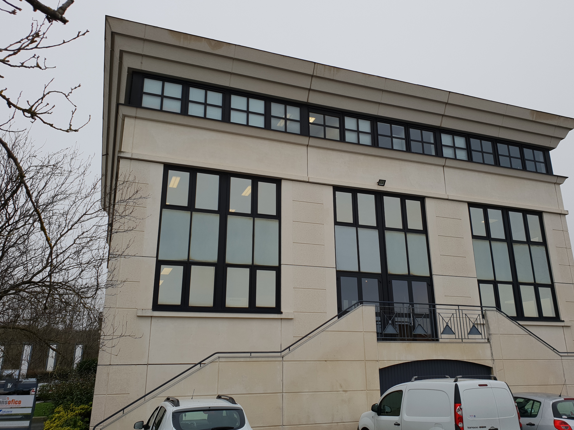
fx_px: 481
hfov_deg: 61.6
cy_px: 206
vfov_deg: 48.2
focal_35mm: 29
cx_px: 309
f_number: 2.4
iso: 50
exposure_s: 1/230
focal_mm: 4.3
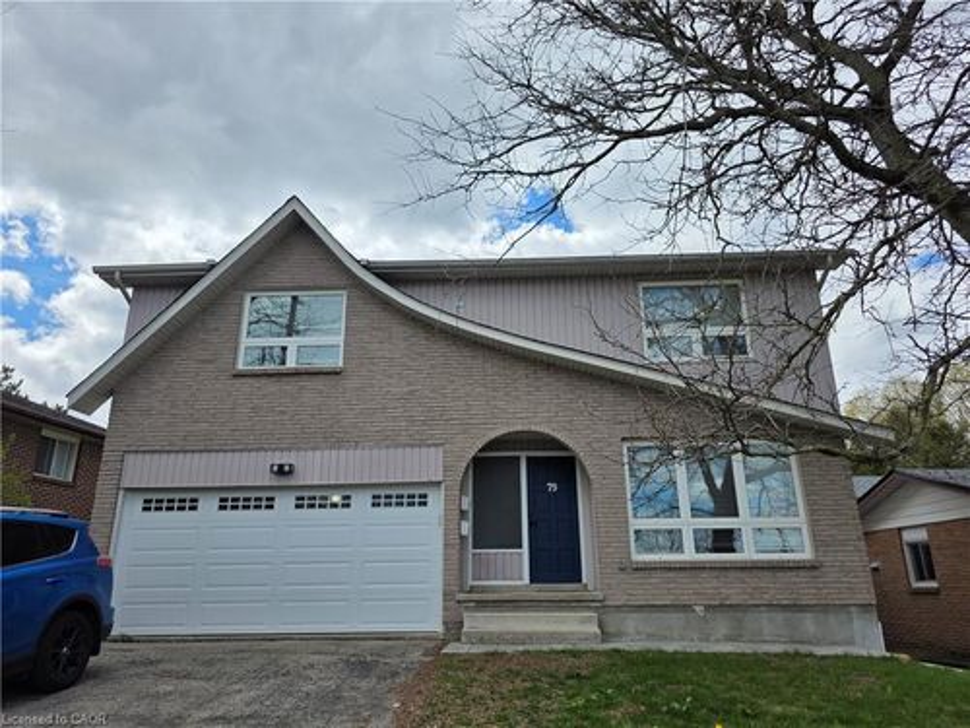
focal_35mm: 23
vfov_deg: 58.9
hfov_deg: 73.9
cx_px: 485
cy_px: 364
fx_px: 644
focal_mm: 6.3
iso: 64
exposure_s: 1/7944
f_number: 1.7
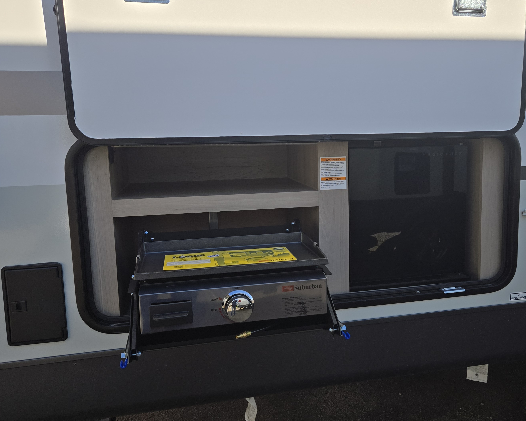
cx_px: 342
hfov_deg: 52.0
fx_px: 529
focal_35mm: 34
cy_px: 210
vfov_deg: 43.4
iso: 25
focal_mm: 5.4
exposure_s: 1/1989
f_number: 1.8
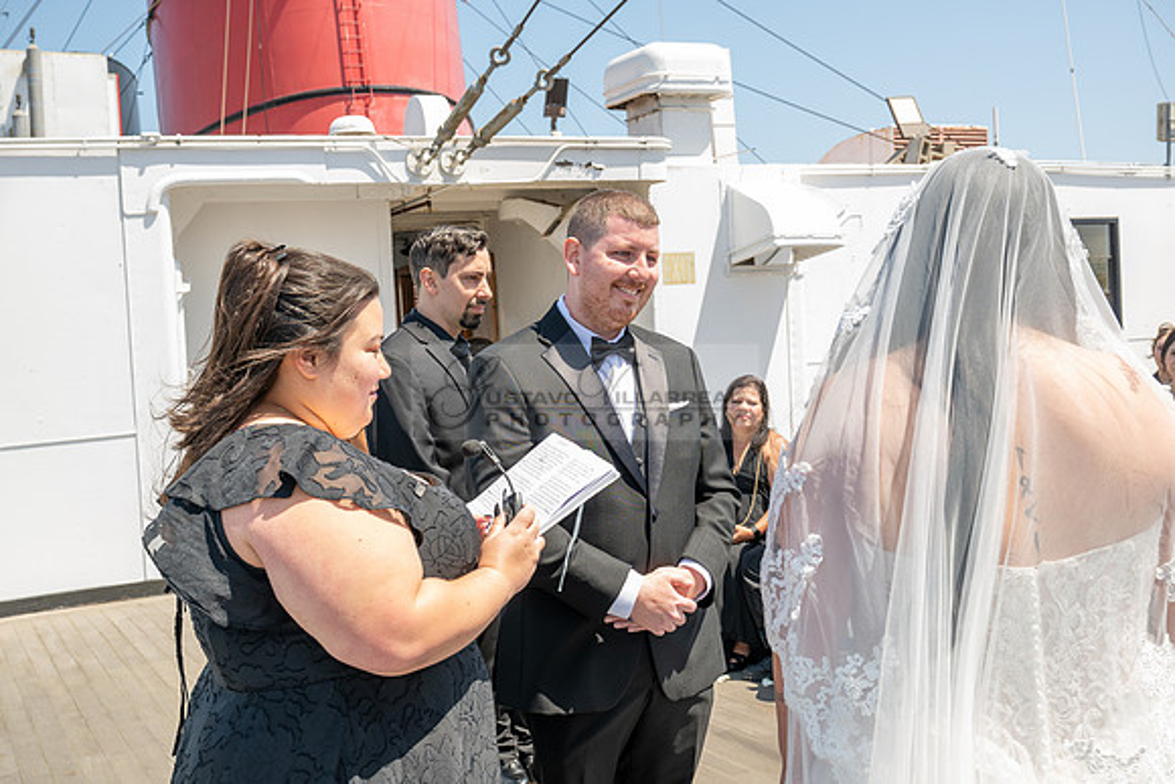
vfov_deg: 32.6
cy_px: 392
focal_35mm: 41
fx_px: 1338
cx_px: 588
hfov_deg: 47.4
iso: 200
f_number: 8
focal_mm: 41
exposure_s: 1/200
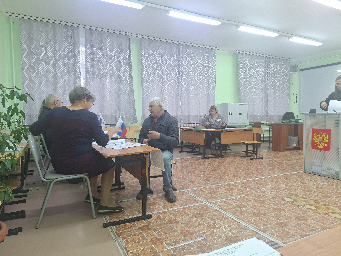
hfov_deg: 73.9
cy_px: 128
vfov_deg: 58.9
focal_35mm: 23
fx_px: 227
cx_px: 170
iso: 100
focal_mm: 5.54
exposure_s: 1/50
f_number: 1.8
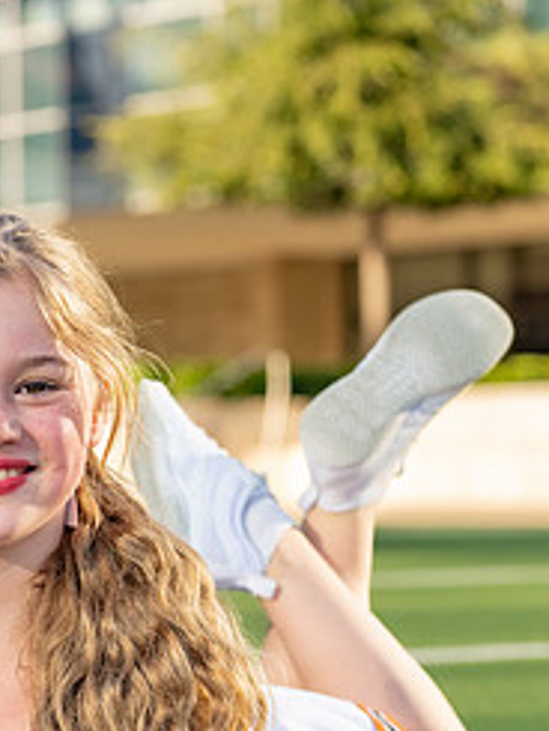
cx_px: 29
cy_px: 568
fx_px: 3423
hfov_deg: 9.1
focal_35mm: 162
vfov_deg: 12.1
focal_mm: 50
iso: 100
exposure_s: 1/640
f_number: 2.8
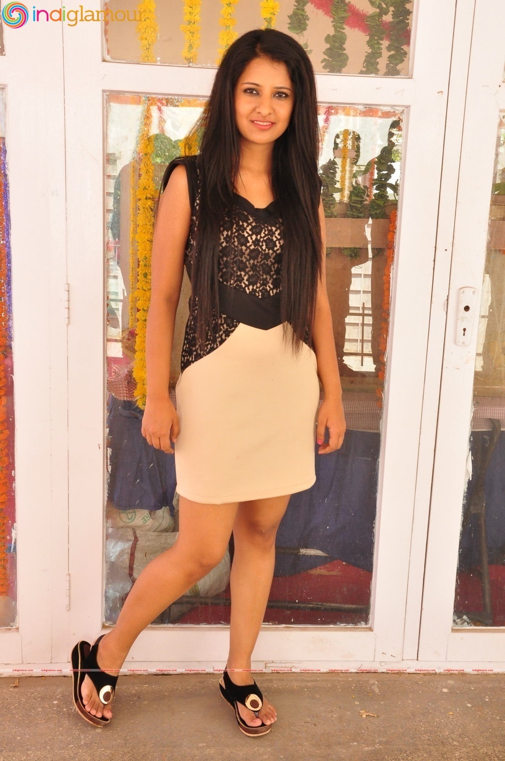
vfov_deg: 43.7
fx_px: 949
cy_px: 380
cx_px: 252
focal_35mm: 45
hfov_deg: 29.8
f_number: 10
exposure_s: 1/125
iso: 1250
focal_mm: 30
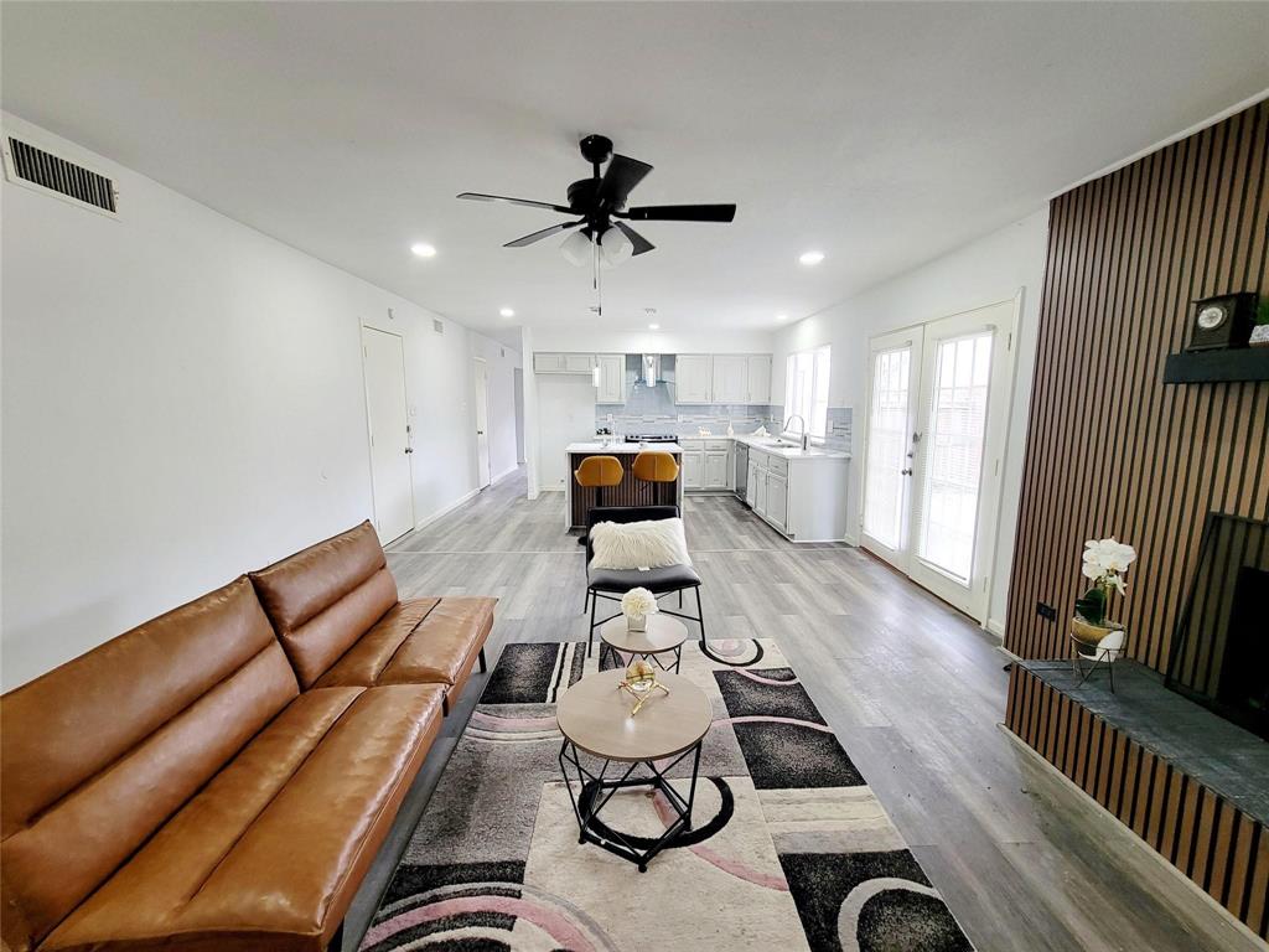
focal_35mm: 13
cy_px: 476
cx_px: 634
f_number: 2.2
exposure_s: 1/60.2
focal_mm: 2.2
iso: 160
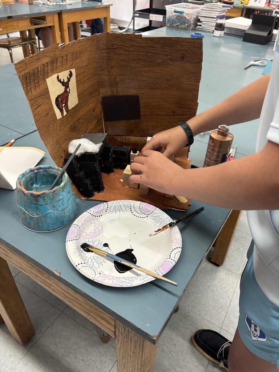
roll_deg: -4.8
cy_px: 186
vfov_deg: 67.3
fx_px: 279
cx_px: 140
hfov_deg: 53.1
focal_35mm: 26
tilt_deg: -38.7
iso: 100
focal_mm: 5.96
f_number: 1.6
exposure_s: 1/60
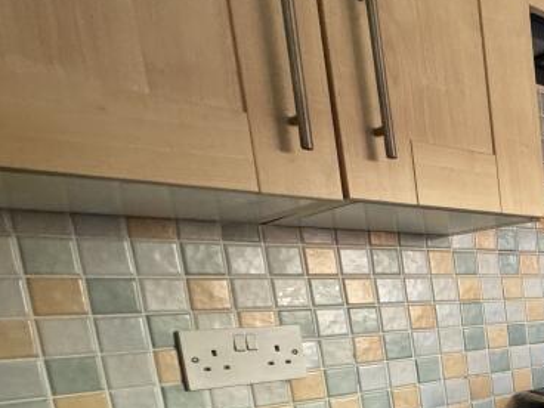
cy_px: 392
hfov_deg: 32.5
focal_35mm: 39
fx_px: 613
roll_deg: +3.0
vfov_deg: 34.1
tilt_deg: -7.4
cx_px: 744
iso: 250
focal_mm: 2.22
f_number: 2.2
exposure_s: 1/99
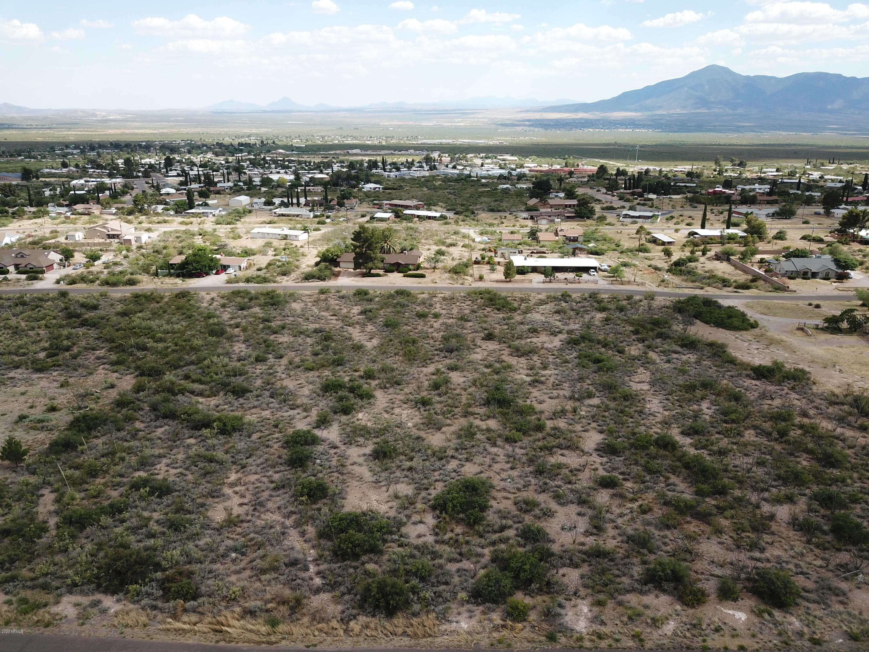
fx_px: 653
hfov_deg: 67.3
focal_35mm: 26
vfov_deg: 53.1
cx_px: 434
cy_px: 326
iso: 100
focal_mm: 4.73
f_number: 2.2
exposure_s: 1/808
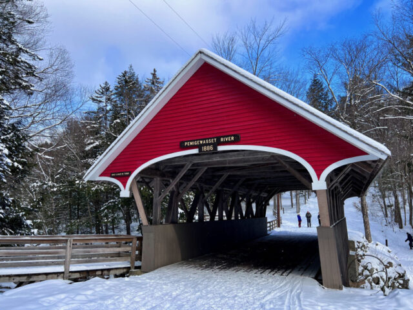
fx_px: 310
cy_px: 155
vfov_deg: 53.1
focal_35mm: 26
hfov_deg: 67.3
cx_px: 206
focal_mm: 5.7
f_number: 1.5
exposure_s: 1/1808
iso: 50
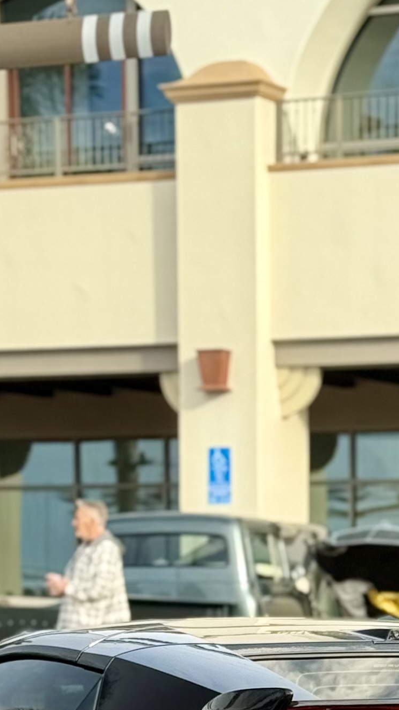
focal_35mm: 160
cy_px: 989
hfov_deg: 7.5
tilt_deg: -5.5
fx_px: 3011
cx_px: 443
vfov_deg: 12.9
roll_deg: -2.0
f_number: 1.78
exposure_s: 1/496
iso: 100
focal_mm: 6.76
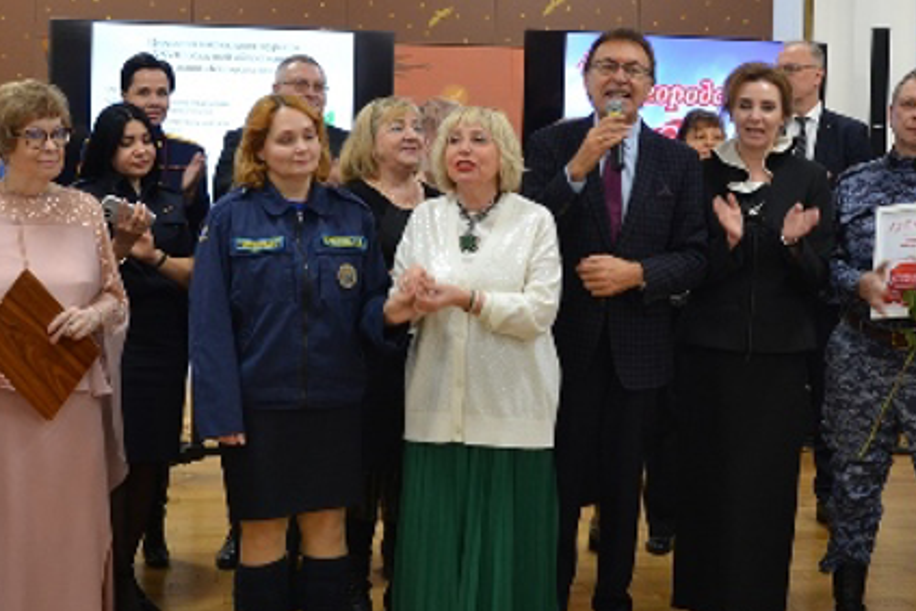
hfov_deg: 35.7
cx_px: 513
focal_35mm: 56
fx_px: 1422
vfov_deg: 24.1
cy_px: 214
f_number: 3.8
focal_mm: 21
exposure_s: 1/30
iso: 400
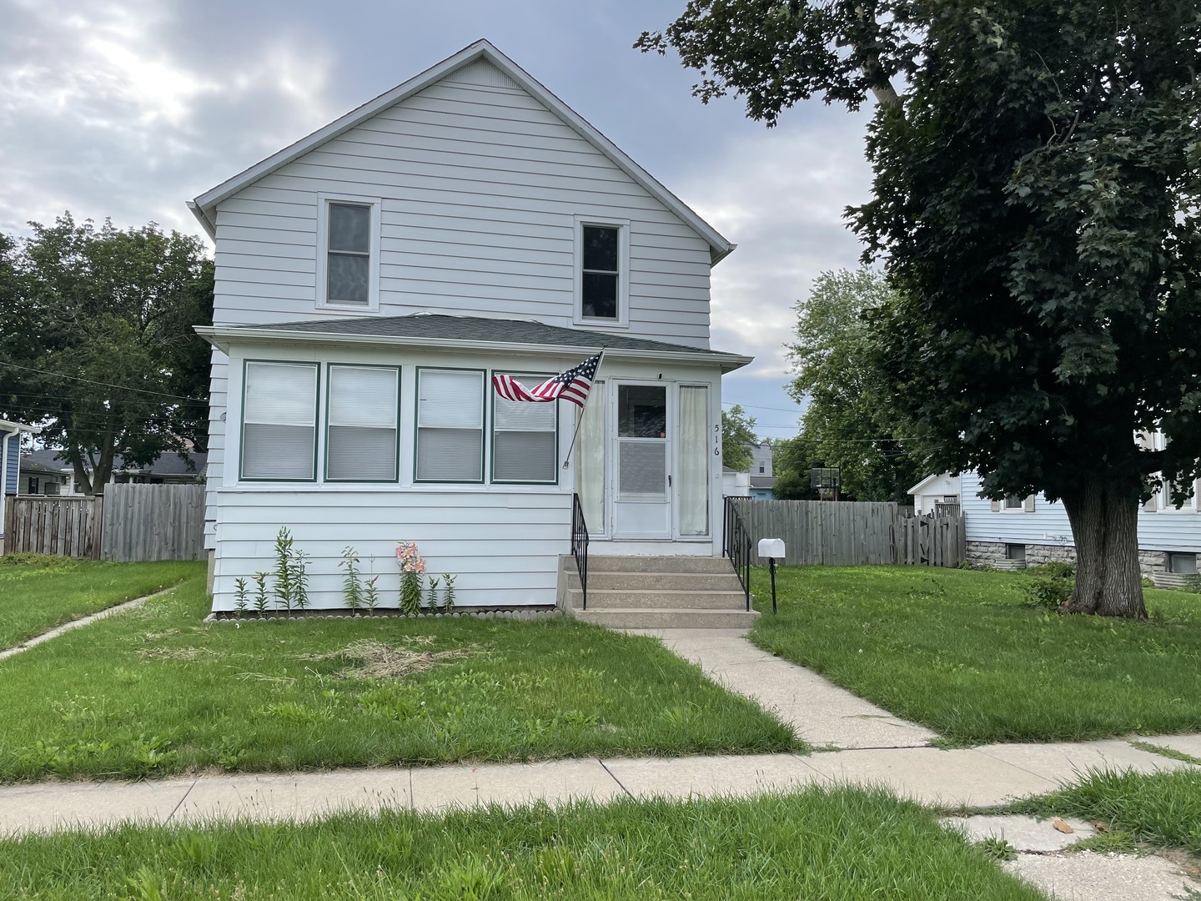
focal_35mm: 26
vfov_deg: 53.1
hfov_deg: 67.3
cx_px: 600
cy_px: 450
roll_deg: -1.0
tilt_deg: +4.4
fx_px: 902
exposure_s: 1/2132
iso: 32
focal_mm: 4.2
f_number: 1.6
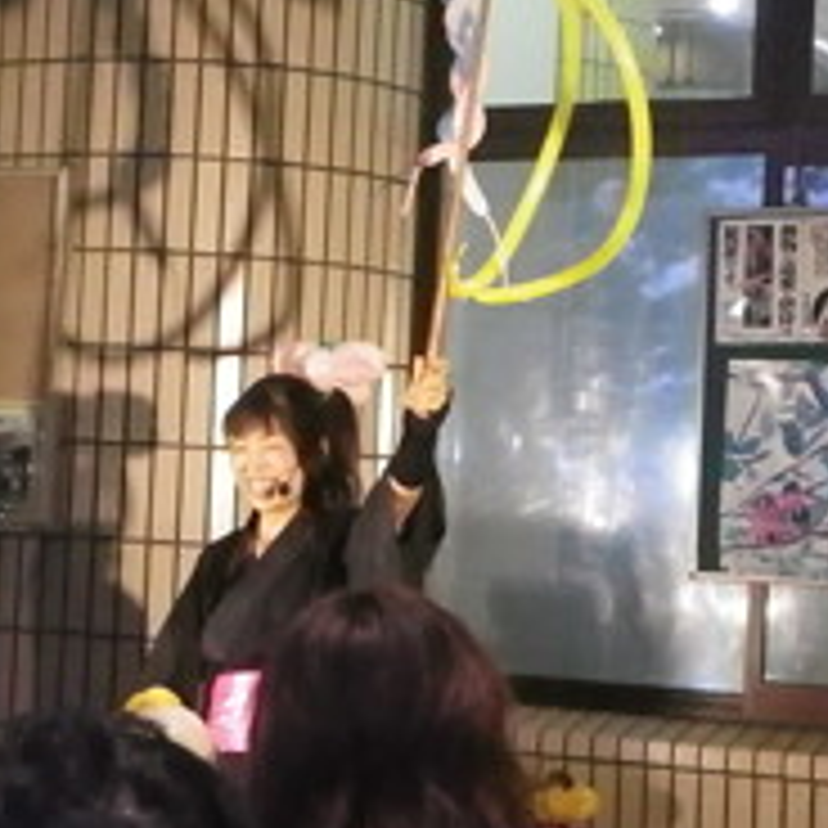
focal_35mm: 91
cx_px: 351
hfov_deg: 19.1
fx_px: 2463
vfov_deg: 19.1
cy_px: 387
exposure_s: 1/20
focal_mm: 7.5
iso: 800
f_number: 4.2
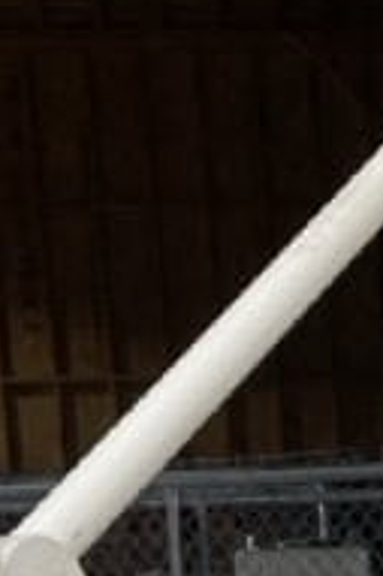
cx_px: 718
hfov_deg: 7.3
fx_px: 2893
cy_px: 1068
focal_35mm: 181
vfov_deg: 10.6
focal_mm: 4.2
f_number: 1.6
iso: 50
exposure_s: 1/120
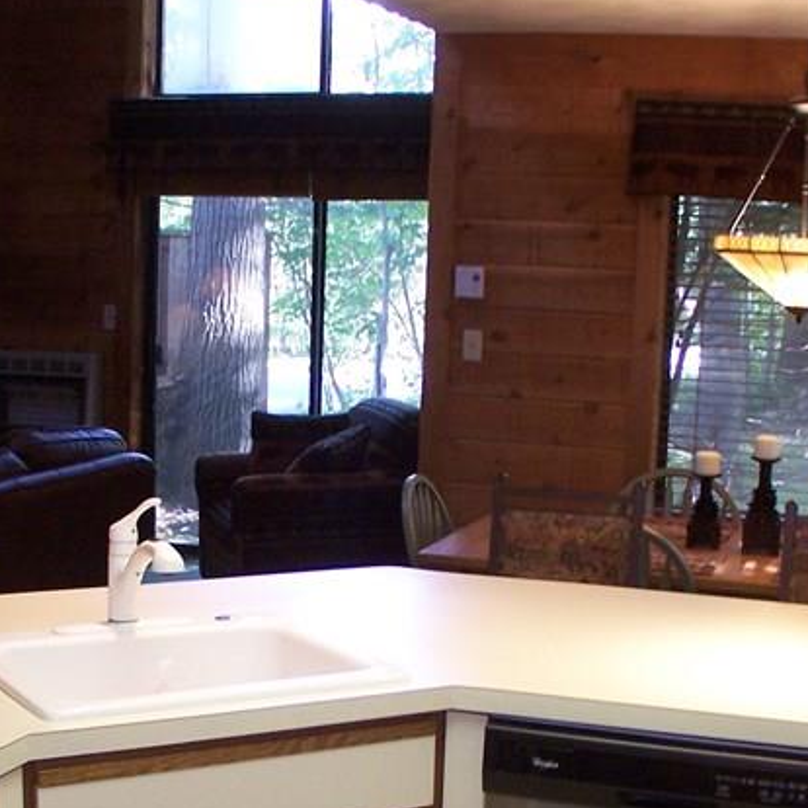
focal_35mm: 83
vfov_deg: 20.7
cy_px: 601
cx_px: 355
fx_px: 2192
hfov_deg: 20.9
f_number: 2.8
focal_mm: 6.3
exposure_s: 1/20
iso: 140
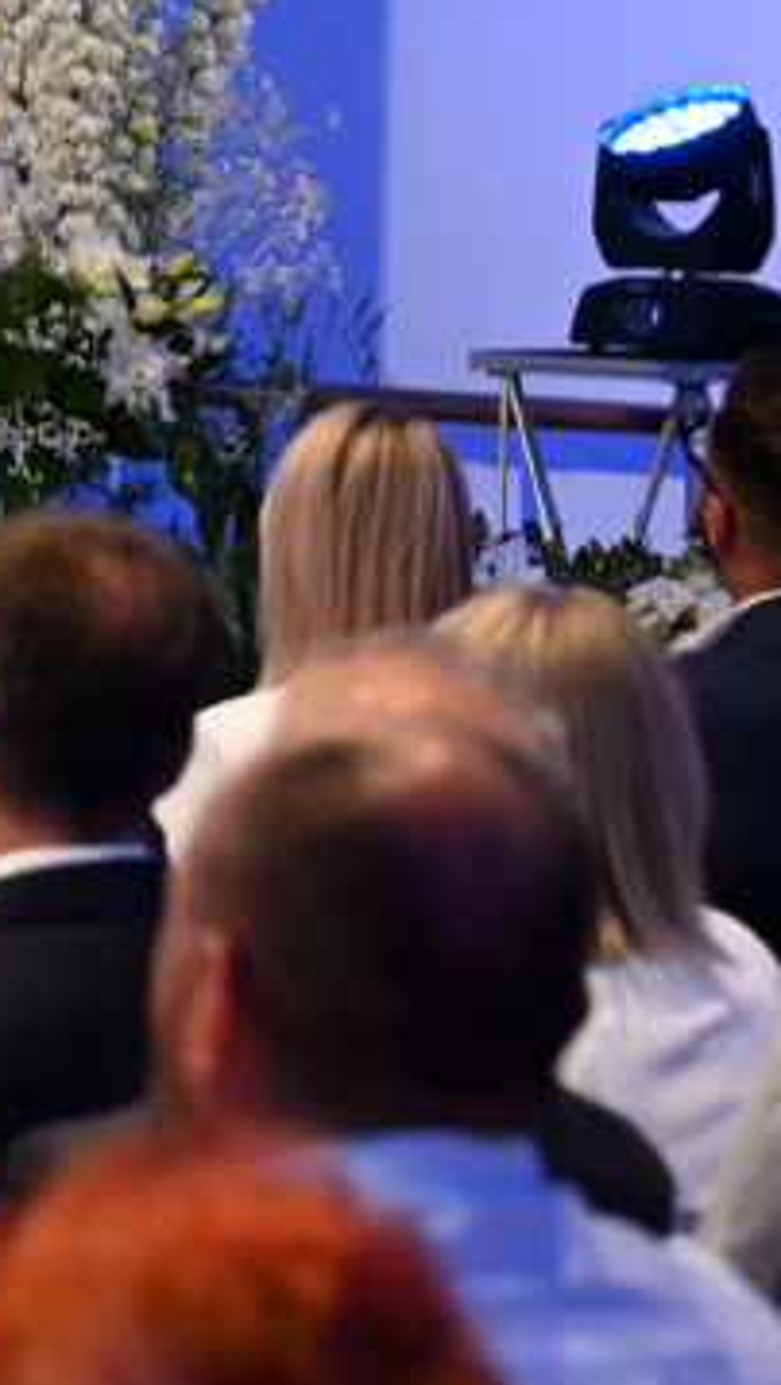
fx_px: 9954
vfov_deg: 7.9
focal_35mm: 271
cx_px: -1216
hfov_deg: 4.4
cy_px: 122
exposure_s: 1/160
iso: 2000
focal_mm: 80
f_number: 4
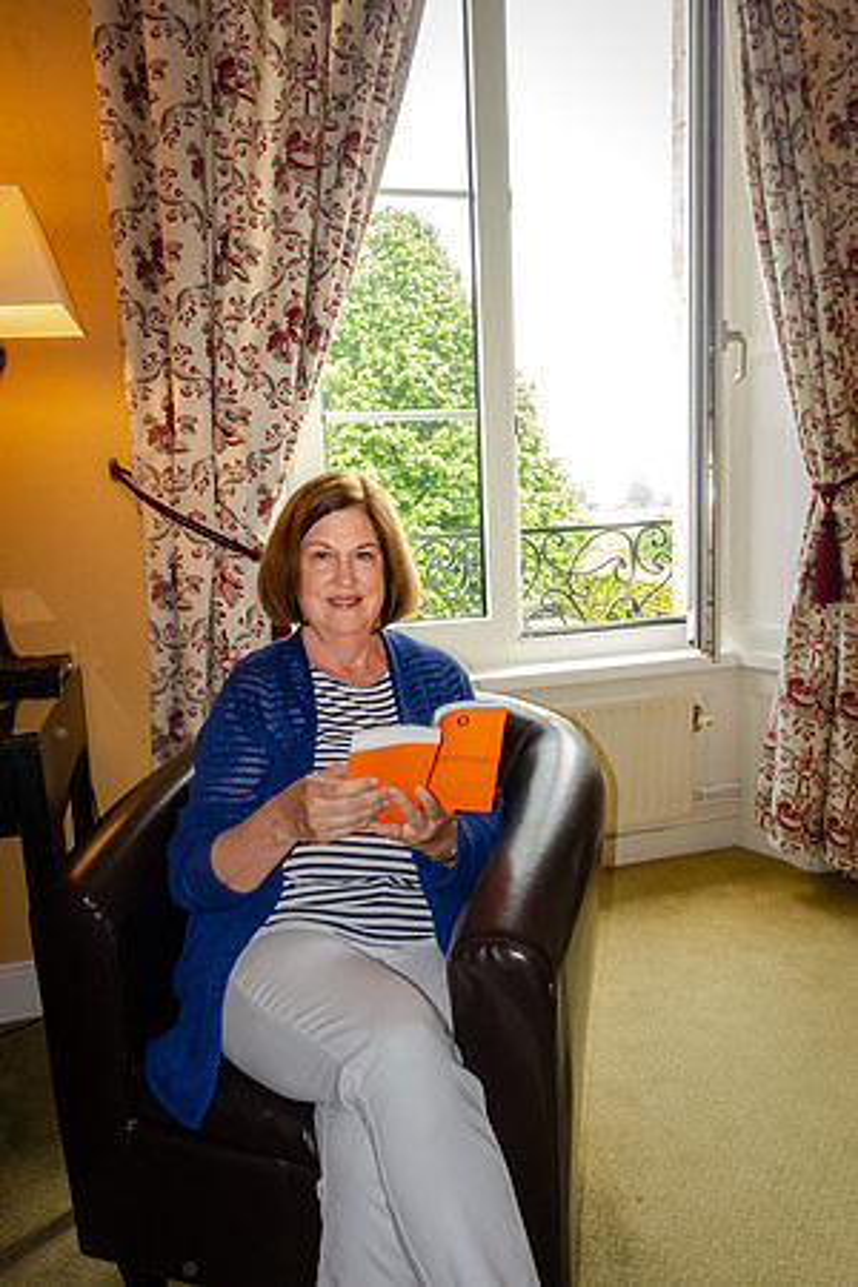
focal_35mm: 24
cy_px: 644
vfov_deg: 73.7
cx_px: 429
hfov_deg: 53.1
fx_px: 858
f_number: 7.1
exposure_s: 1/30
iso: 1000
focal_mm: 8.8
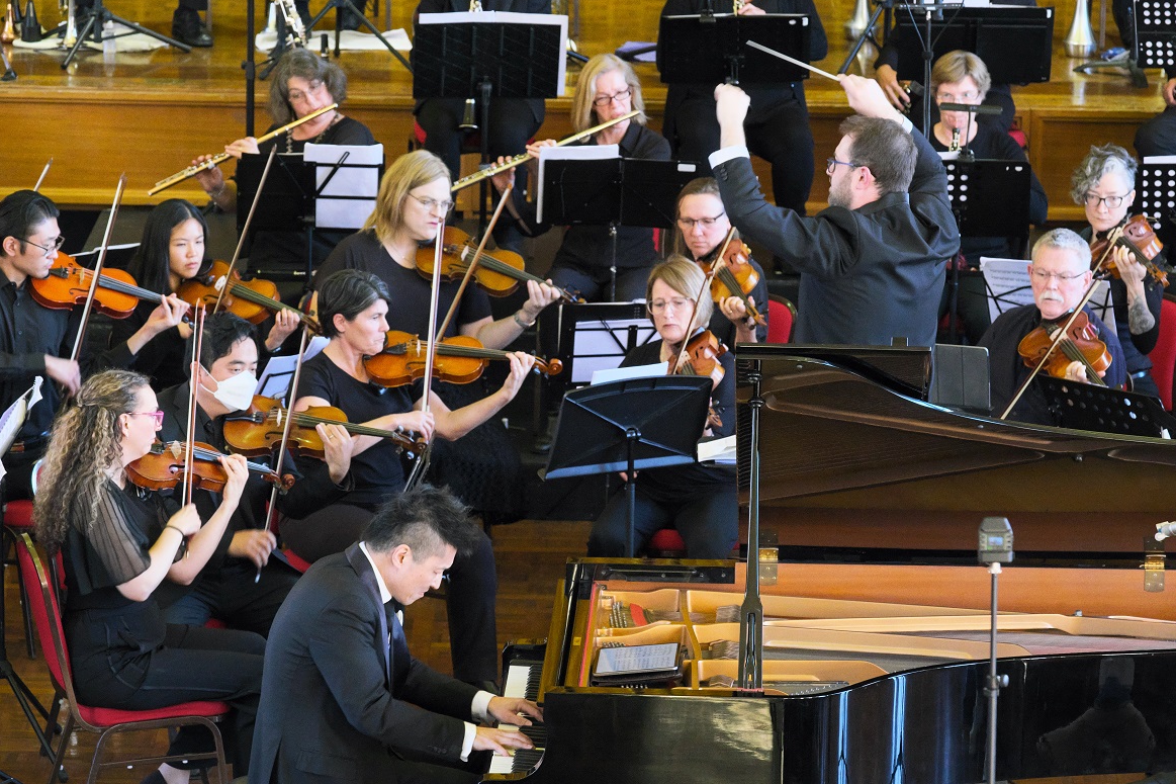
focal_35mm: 192
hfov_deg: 10.7
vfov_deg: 7.2
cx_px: 601
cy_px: 396
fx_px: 6271
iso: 6400
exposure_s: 1/100
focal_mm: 123.8
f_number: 5.6
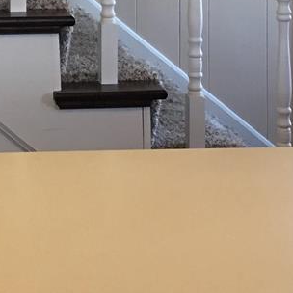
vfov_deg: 12.4
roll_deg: -0.3
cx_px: -42
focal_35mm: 135
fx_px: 1293
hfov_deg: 12.7
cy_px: -129
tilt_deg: -1.9
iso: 50
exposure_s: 1/15
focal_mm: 4.15
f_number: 2.2
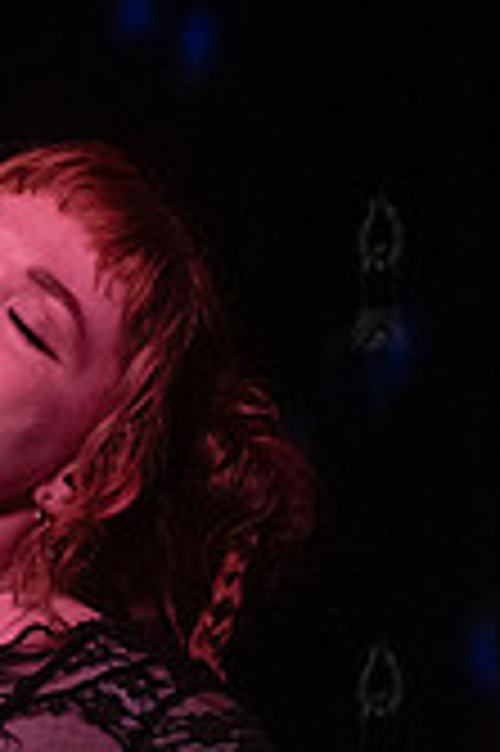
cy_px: 426
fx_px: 10020
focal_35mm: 480
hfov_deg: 2.8
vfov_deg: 4.3
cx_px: -336
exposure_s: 1/320
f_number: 4
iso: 8000
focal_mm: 120
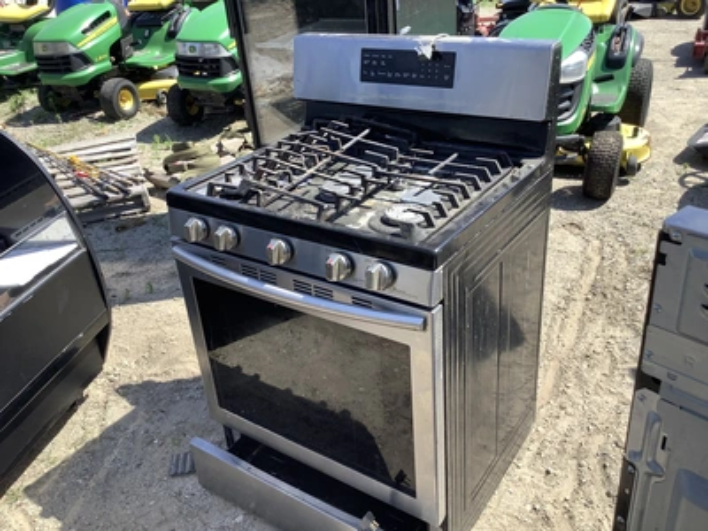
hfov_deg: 58.4
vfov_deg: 45.4
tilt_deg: -28.7
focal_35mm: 31
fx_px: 634
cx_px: 354
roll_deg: +3.1
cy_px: 266
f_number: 2.4
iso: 25
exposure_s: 1/582
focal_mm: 3.3
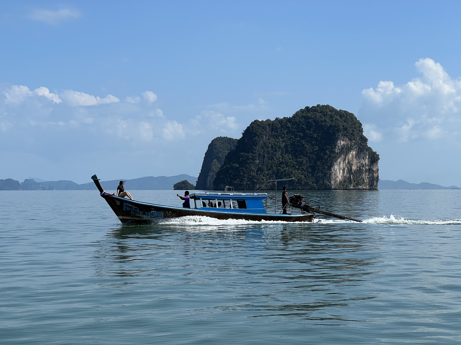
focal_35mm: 77
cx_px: 230
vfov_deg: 19.1
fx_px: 1025
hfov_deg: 25.3
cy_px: 172
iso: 32
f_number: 2.8
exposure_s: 1/1292
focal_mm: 9
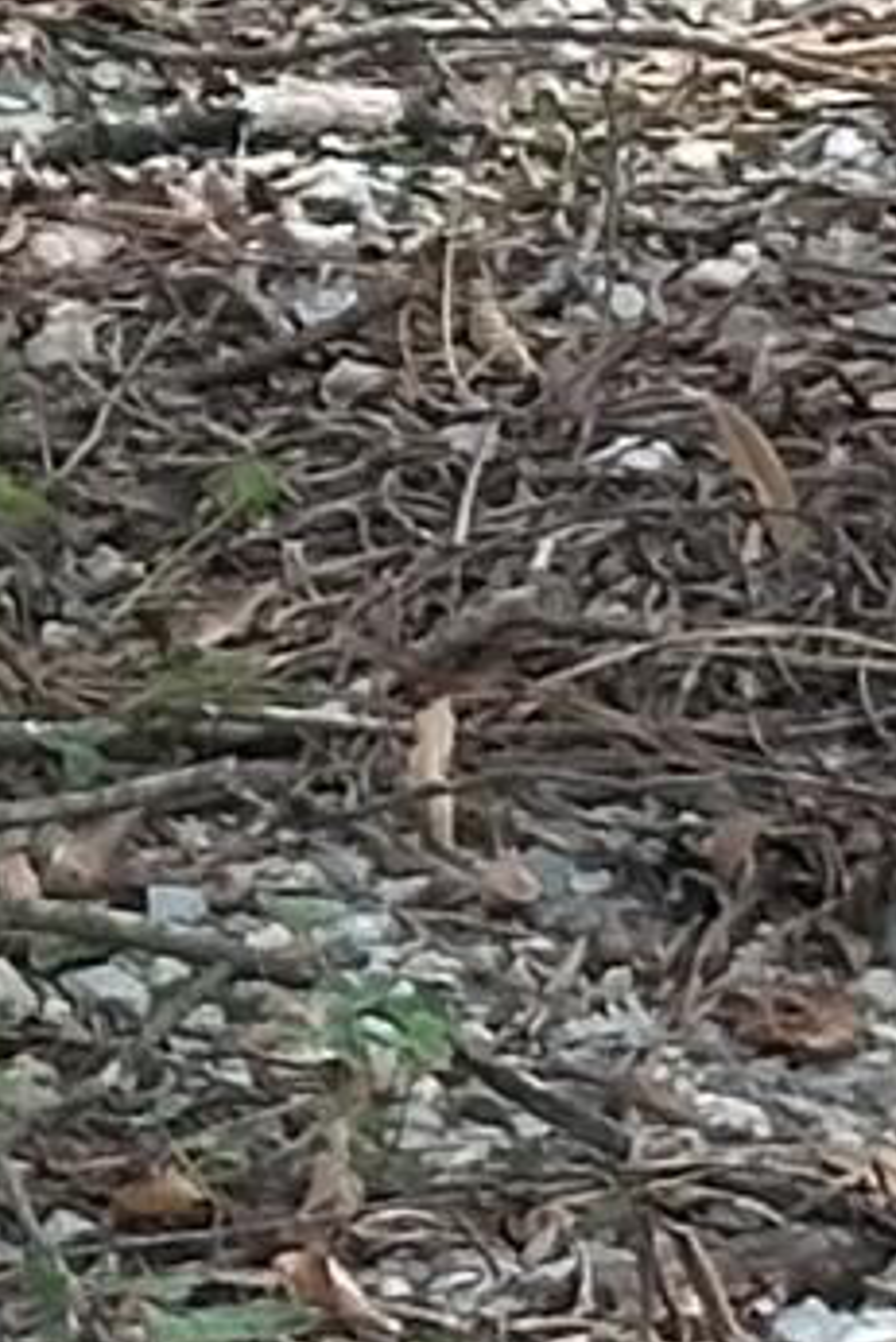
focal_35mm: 433
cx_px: 31
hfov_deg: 3.2
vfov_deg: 4.7
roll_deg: -0.2
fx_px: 16148
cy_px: -756
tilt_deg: -15.0
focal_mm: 6.86
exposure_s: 1/246
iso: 50
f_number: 1.78
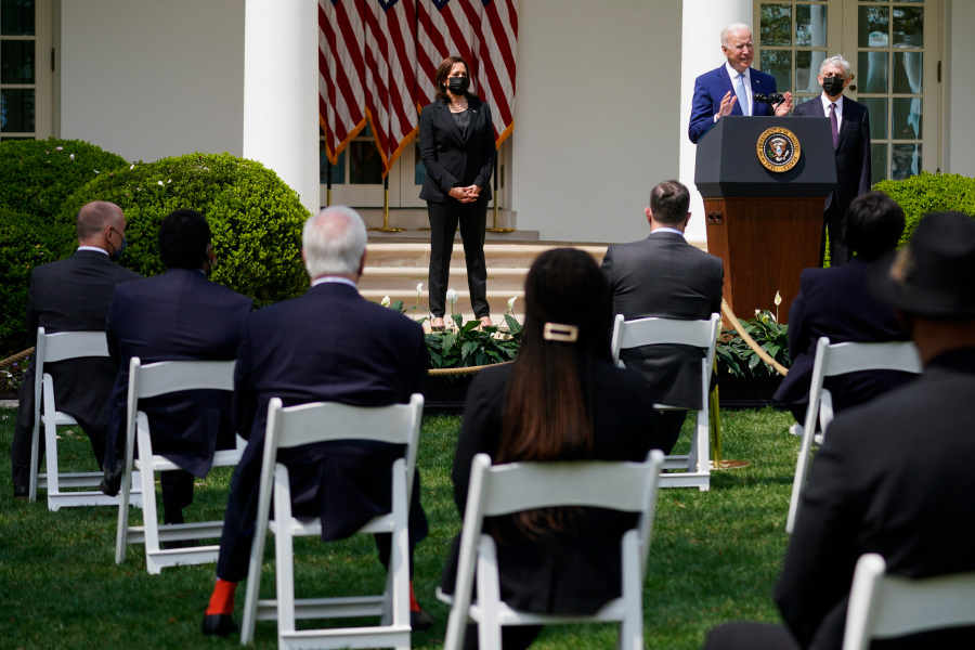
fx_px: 3791
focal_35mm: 140
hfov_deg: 14.7
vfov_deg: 9.8
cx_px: 488
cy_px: 325
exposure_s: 1/1000
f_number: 5.6
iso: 200
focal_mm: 140
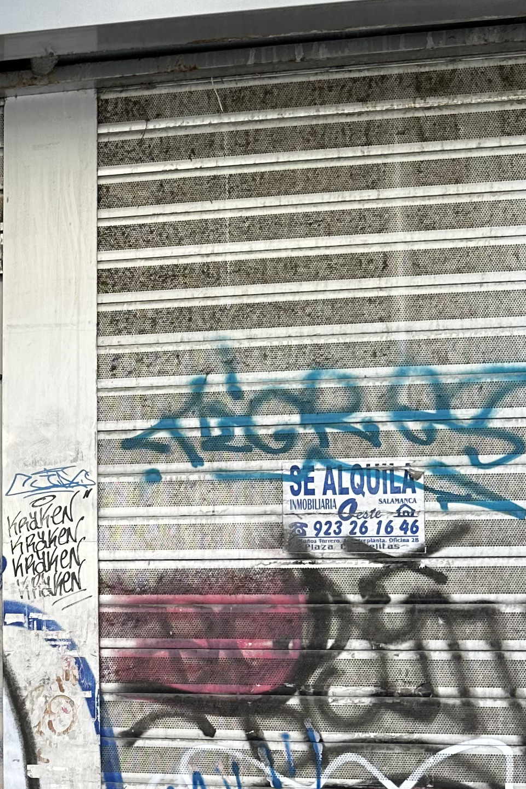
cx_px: -224
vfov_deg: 28.6
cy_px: 538
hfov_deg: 17.7
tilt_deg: +5.9
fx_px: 1534
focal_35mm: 70
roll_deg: -1.0
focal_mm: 6.86
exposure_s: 1/354
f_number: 1.78
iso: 80
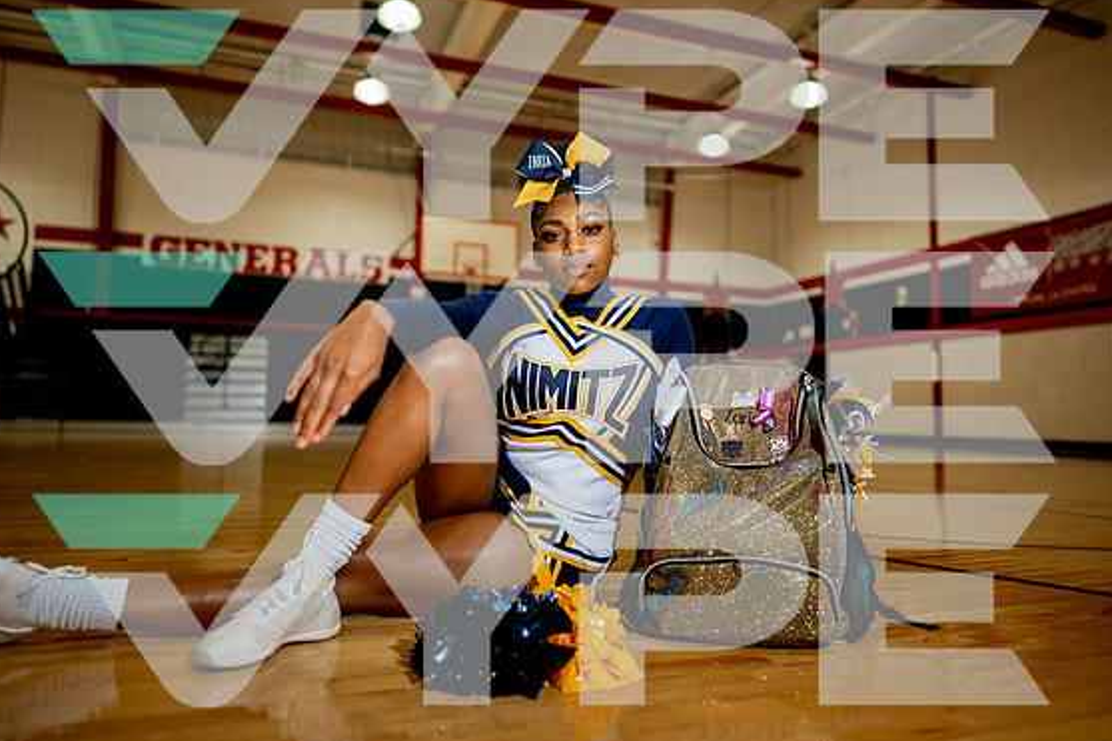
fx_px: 772
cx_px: 547
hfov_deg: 71.5
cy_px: 359
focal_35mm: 25
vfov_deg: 51.2
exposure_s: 1/200
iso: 125
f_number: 1.4
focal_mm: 24
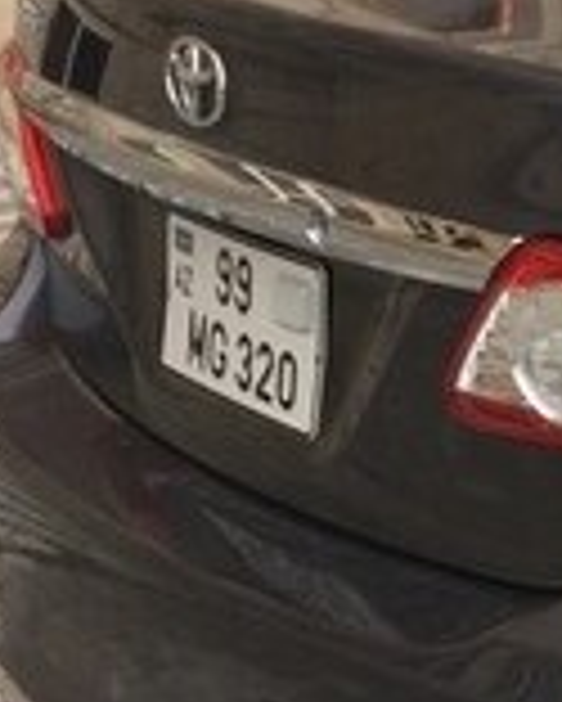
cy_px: 376
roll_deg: -1.2
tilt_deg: -18.4
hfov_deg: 11.0
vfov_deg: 16.0
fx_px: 2493
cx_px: 1313
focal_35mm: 120
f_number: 2.2
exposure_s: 1/100
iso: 40
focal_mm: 4.15
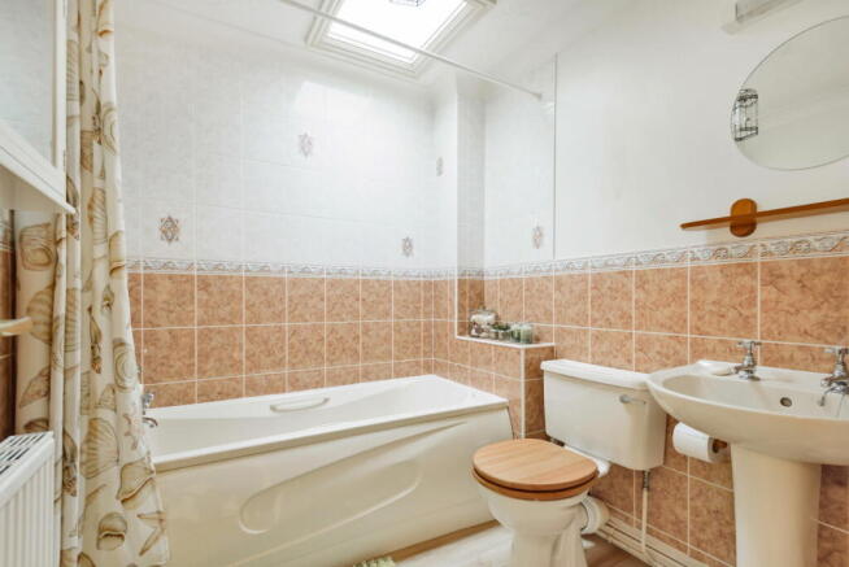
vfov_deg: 73.8
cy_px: 284
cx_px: 424
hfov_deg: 96.7
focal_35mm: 16
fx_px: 378
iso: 250
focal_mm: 16
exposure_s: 1/2
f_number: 8
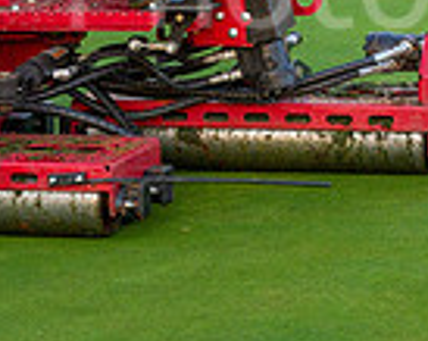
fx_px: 3628
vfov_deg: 5.3
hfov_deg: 6.7
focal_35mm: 287
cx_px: 475
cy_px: -169
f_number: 4
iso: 500
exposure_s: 1/800
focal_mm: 70
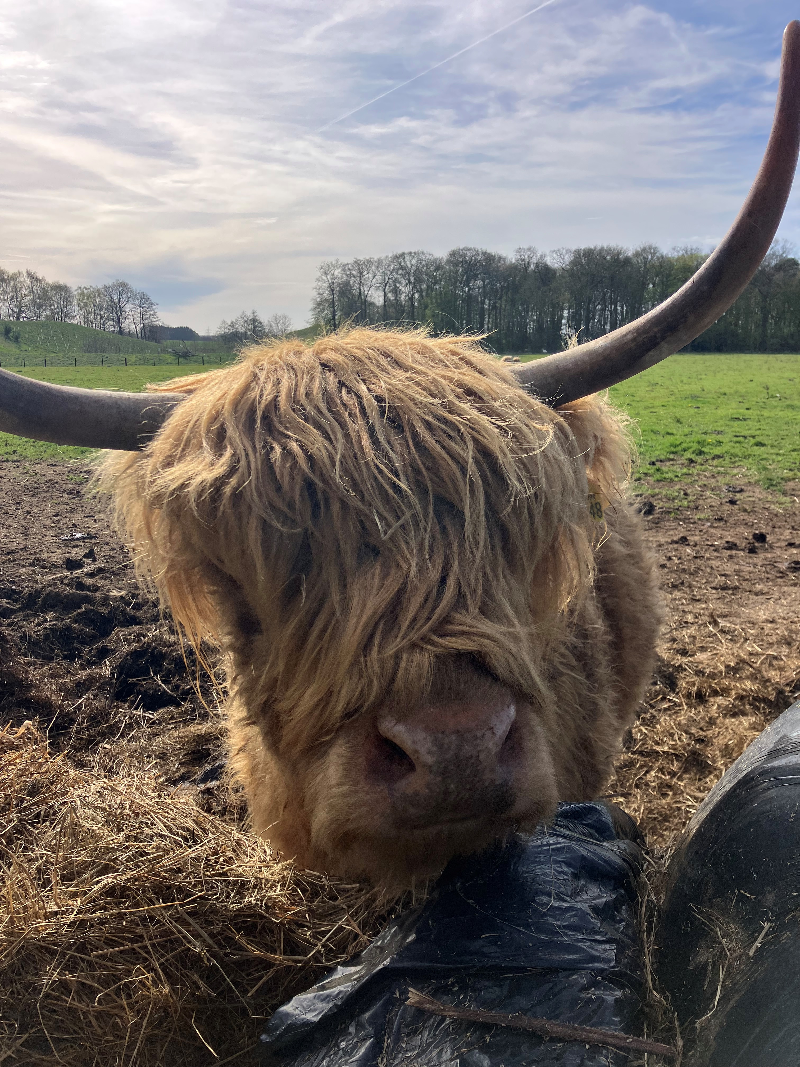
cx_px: 400
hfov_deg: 49.7
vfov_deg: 63.4
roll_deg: -0.6
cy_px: 534
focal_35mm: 28
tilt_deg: -11.4
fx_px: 863
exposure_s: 1/2667
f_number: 1.8
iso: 32
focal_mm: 3.99
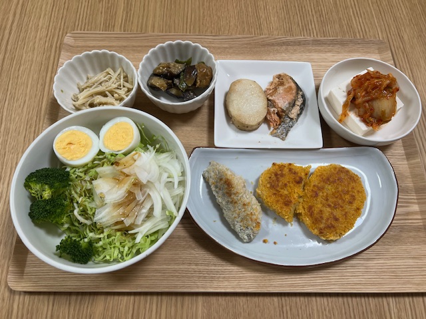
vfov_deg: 53.1
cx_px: 213
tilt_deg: -66.4
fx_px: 320
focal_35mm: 26
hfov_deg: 67.3
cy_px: 160
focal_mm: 5.7
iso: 64
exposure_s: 1/100
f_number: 1.5
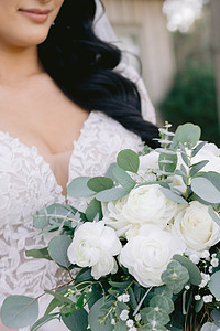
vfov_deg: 26.8
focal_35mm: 75
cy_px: 231
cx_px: 150
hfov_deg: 18.1
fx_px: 687
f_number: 4
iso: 400
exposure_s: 1/200
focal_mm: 50
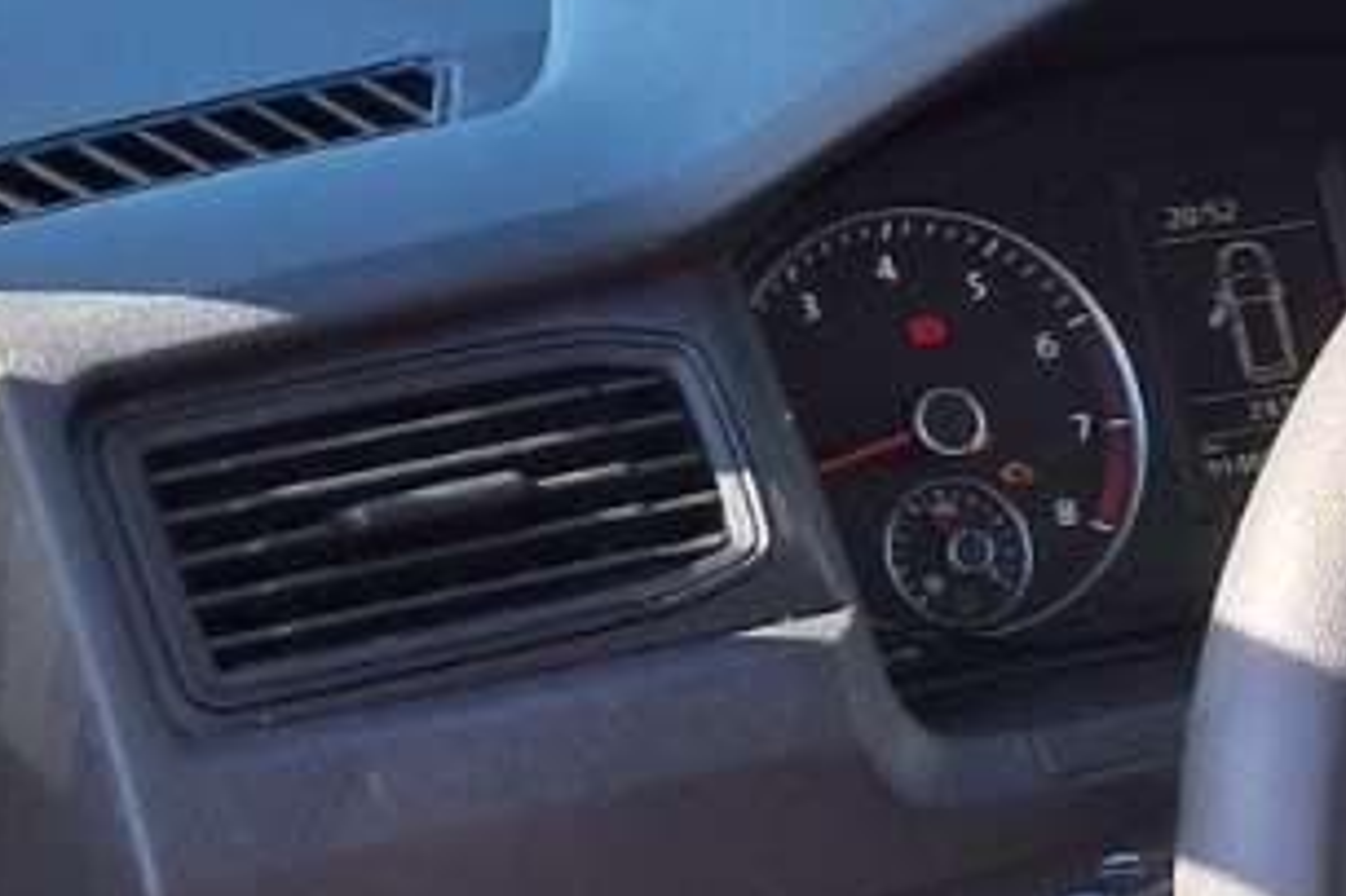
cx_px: 2162
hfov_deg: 15.6
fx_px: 4409
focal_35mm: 118
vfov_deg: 11.6
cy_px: 631
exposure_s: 1/132
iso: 50
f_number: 1.8
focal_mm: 4
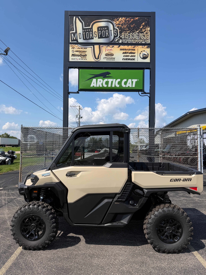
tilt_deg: +2.7
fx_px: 190
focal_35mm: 24
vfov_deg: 71.6
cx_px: 103
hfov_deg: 56.8
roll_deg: -0.6
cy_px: 138
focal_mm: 6.76
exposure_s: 1/4975
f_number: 1.78
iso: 80
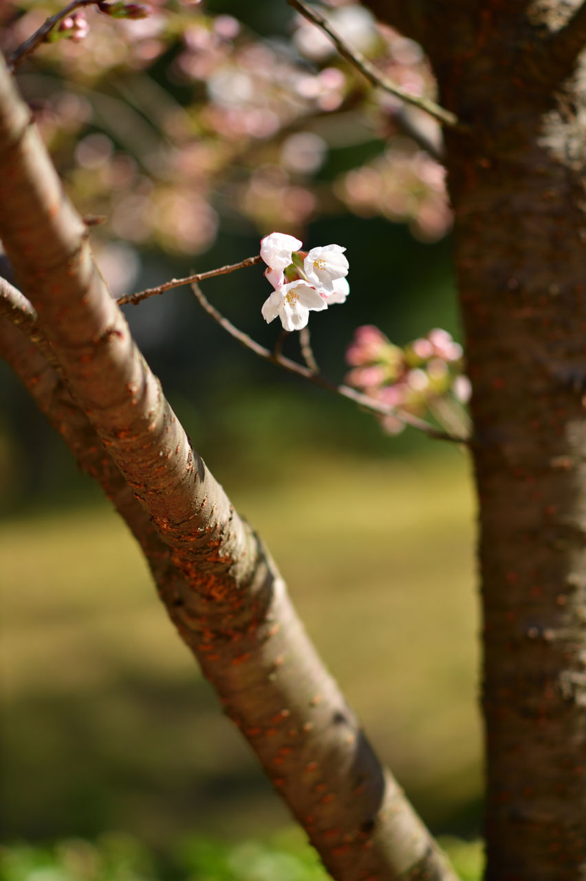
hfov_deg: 13.0
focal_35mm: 105
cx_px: 293
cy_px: 440
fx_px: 2566
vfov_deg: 19.5
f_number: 2.5
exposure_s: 1/1000
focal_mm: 105
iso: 100
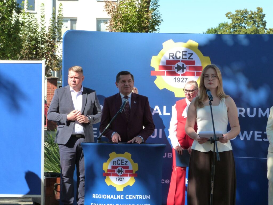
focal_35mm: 109
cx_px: 136
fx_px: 860
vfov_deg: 13.6
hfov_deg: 18.0
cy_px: 102
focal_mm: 19.7
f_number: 5
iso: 160
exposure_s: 1/200
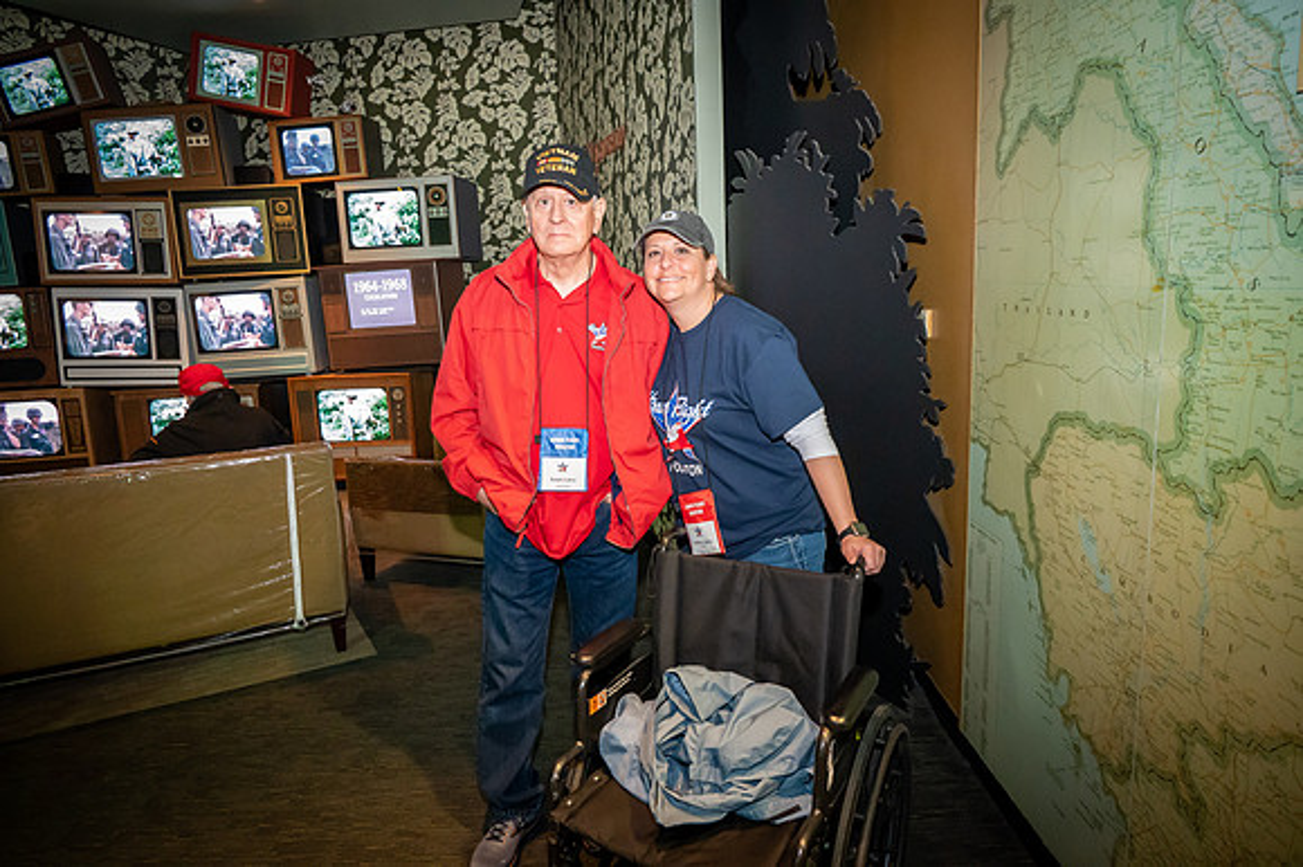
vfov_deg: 53.1
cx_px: 652
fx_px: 868
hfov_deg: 73.8
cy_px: 434
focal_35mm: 24
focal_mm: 24
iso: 12800
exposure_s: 1/50
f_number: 5.6
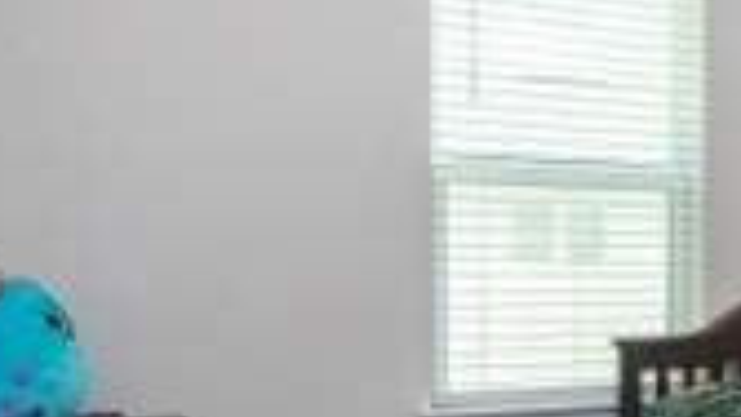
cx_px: 714
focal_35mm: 48
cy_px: 273
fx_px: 943
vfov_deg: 24.8
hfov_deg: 38.8
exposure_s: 1/40
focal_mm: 16
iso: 250
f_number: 8
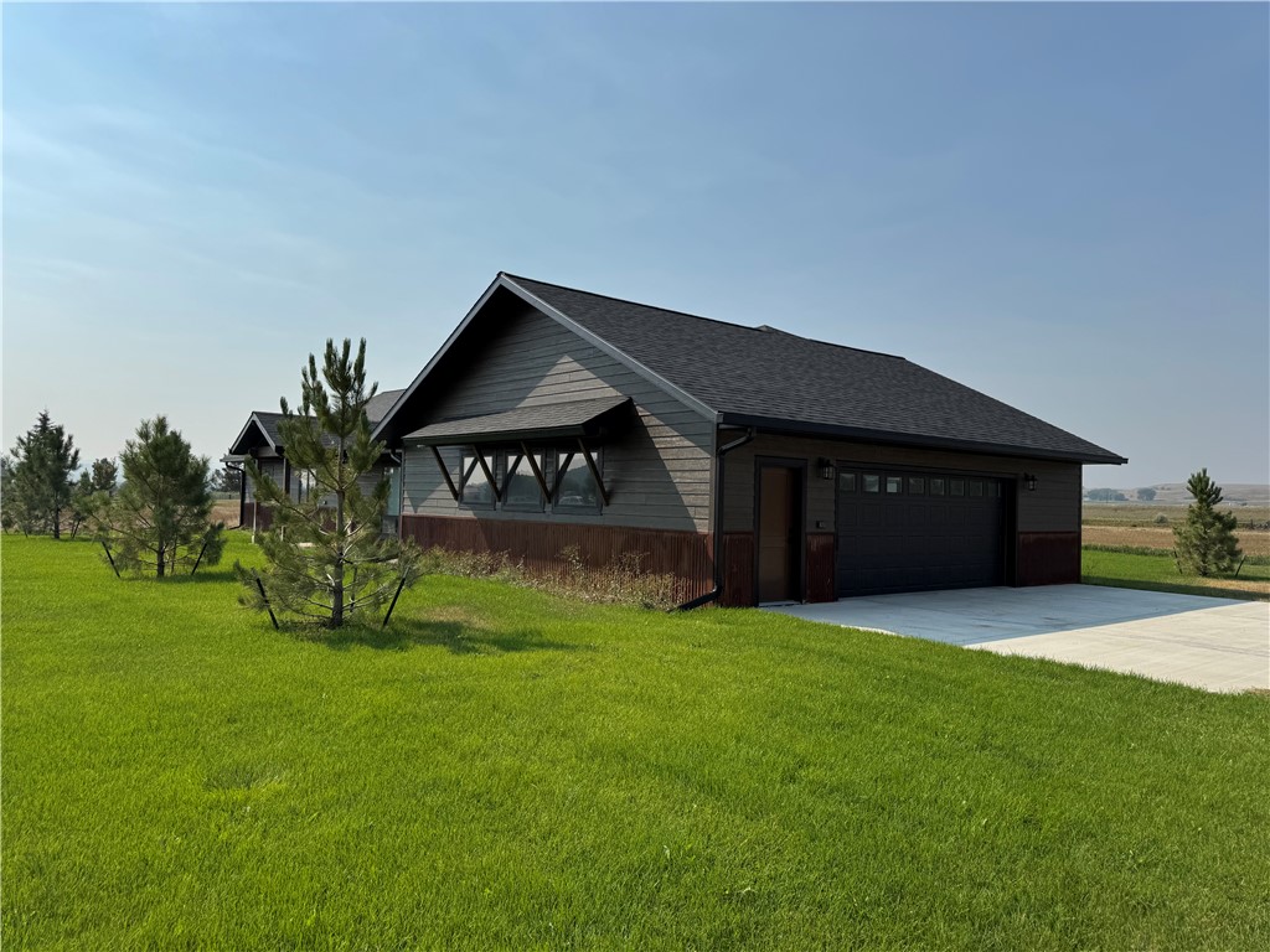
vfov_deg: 56.8
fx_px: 881
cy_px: 476
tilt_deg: +1.5
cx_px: 635
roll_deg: -1.6
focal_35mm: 24
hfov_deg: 71.6
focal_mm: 6.76
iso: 80
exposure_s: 1/7937
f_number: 1.78
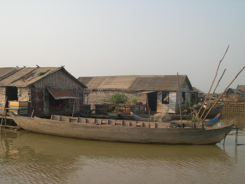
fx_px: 269
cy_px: 92
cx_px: 122
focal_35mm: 38
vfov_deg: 37.7
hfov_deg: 49.0
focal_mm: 8
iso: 100
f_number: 7.6
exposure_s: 1/130
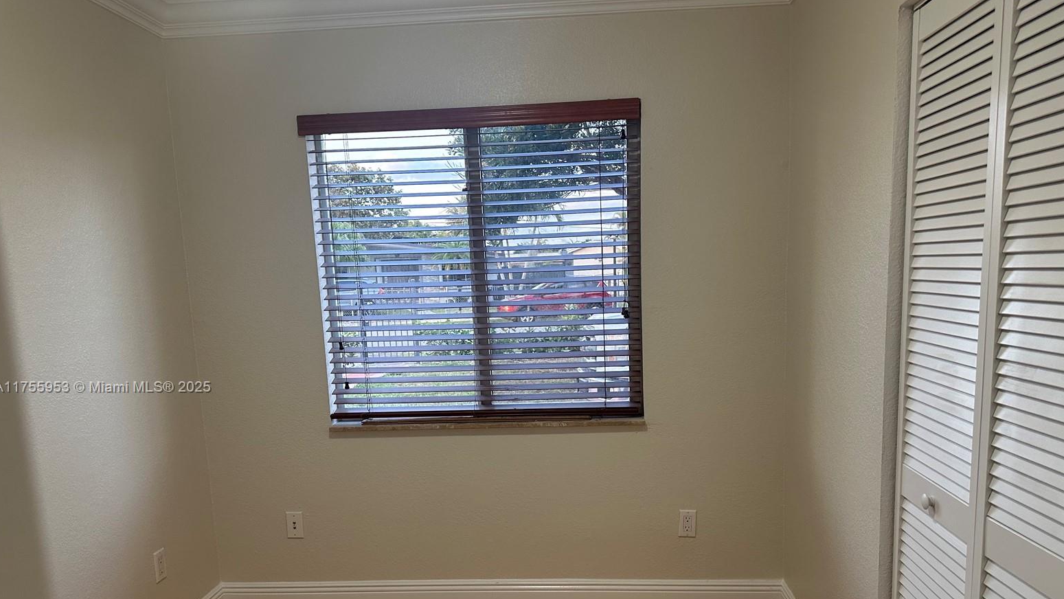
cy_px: 388
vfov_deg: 42.5
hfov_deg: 69.8
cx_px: 541
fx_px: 762
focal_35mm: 27
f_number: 1.78
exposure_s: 1/120
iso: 200
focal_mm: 6.86
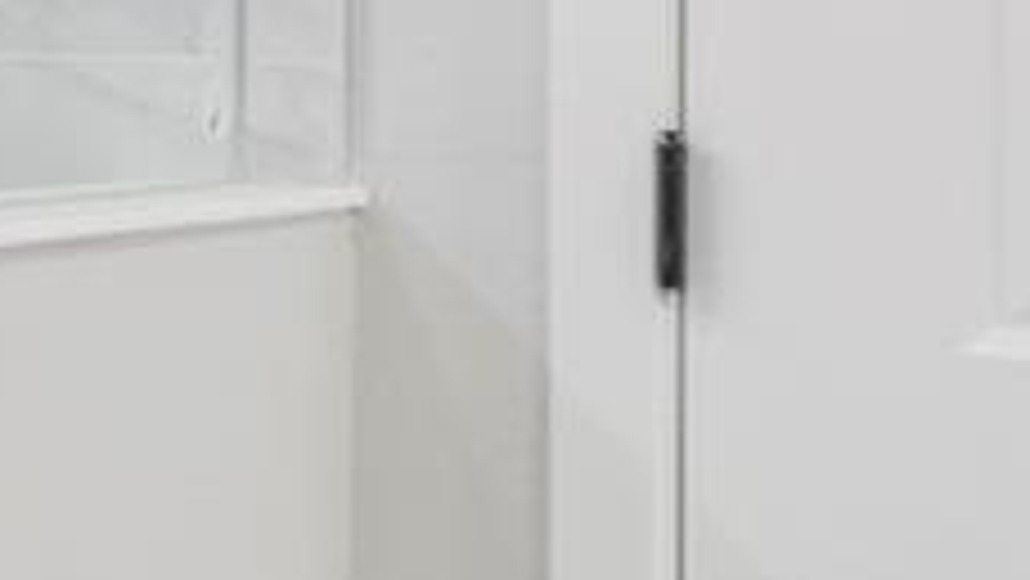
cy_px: -13
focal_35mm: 114
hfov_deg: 12.1
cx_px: -1831
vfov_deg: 10.6
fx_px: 3105
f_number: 8
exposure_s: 1/5
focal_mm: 15.5
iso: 320
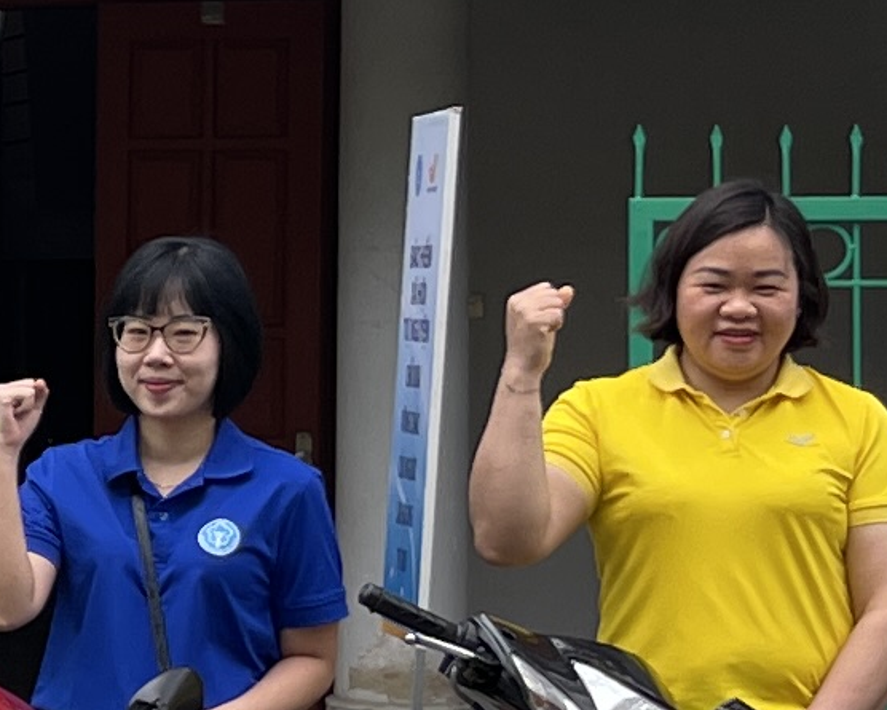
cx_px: -700
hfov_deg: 10.3
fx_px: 4647
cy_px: 418
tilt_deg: -3.4
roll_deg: +0.3
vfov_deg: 8.7
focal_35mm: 177
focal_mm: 5.1
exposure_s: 1/514
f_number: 1.6
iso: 32
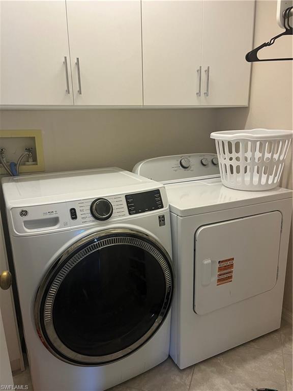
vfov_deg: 67.3
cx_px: 146
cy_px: 196
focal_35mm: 26
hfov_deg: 53.1
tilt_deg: -14.4
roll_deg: +1.3
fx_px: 293
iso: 125
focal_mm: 5.1
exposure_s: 1/60
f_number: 1.6
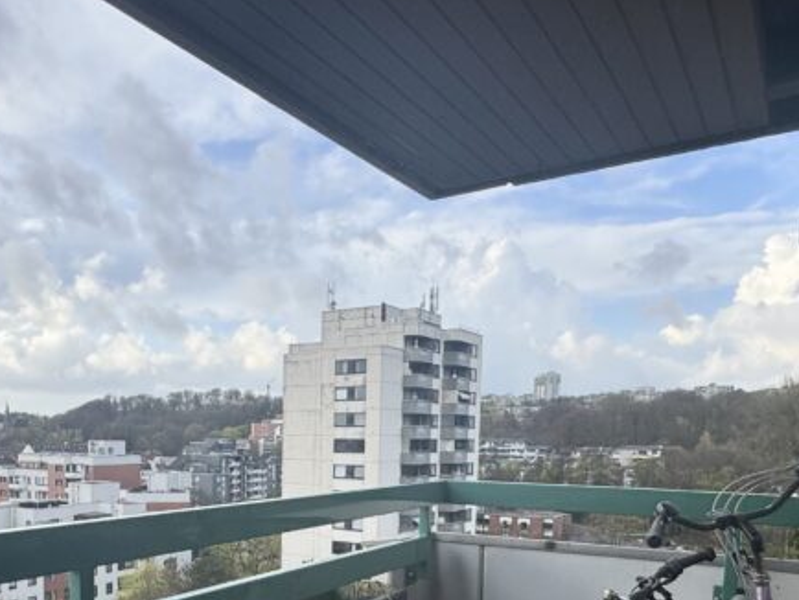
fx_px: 762
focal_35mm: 33
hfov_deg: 53.8
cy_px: 513
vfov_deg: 40.5
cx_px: 241
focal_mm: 2.22
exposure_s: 1/804
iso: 40
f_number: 2.2
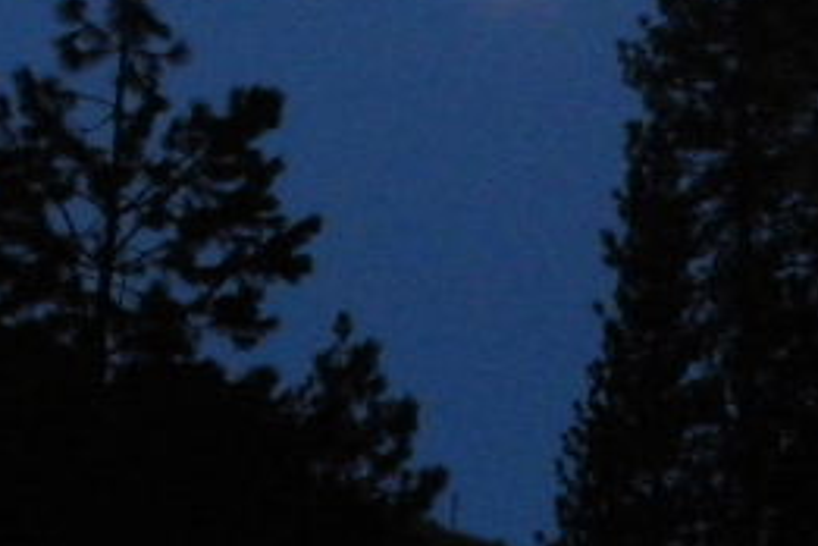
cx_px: 517
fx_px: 2681
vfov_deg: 11.6
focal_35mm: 118
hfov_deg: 17.3
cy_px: 116
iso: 800
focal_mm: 6.6
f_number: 3.5
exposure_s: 1/30
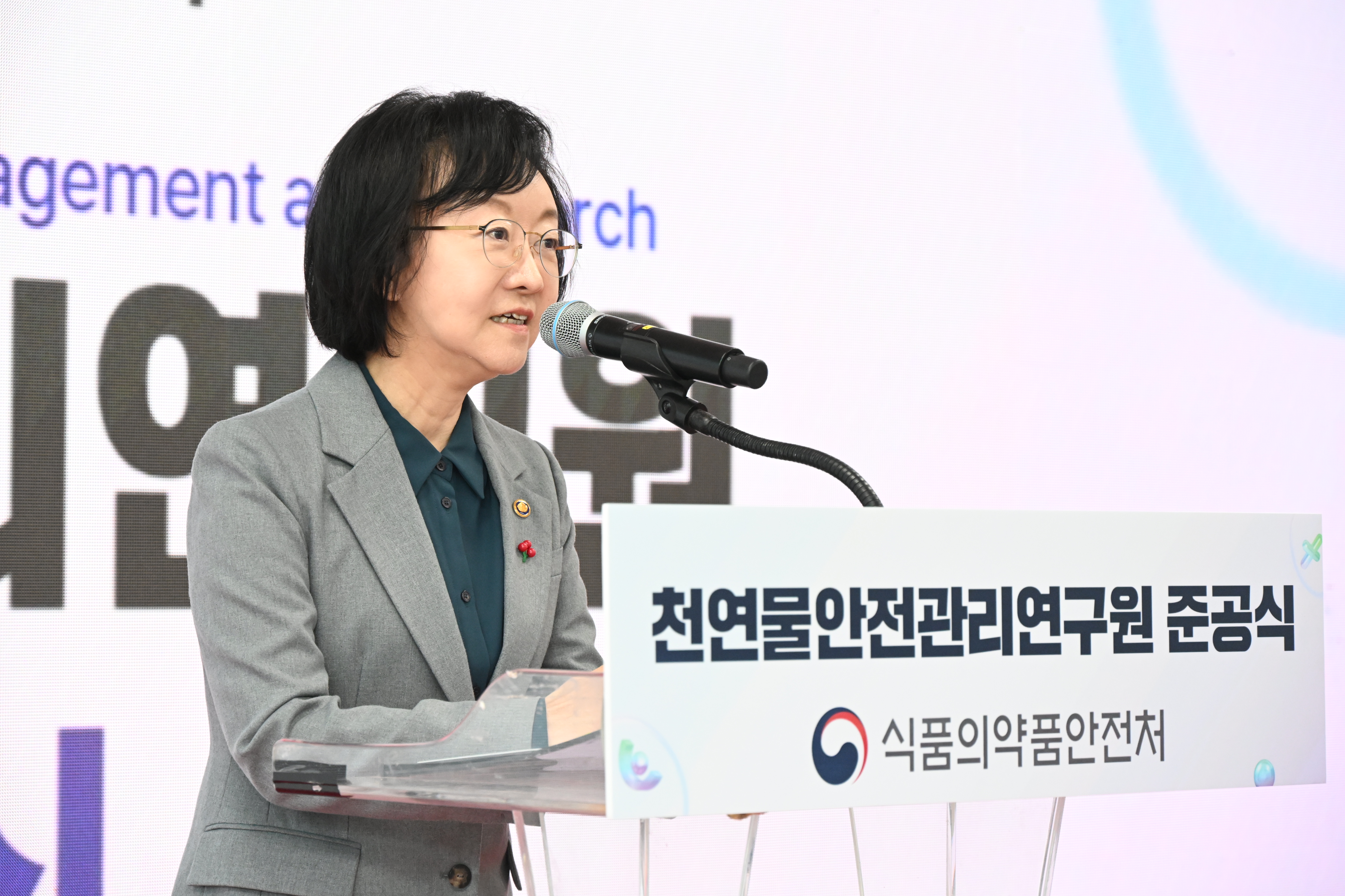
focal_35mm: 120
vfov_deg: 11.4
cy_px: 448
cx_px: 672
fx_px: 4483
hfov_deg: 17.1
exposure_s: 1/200
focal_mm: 120
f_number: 7.1
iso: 5000
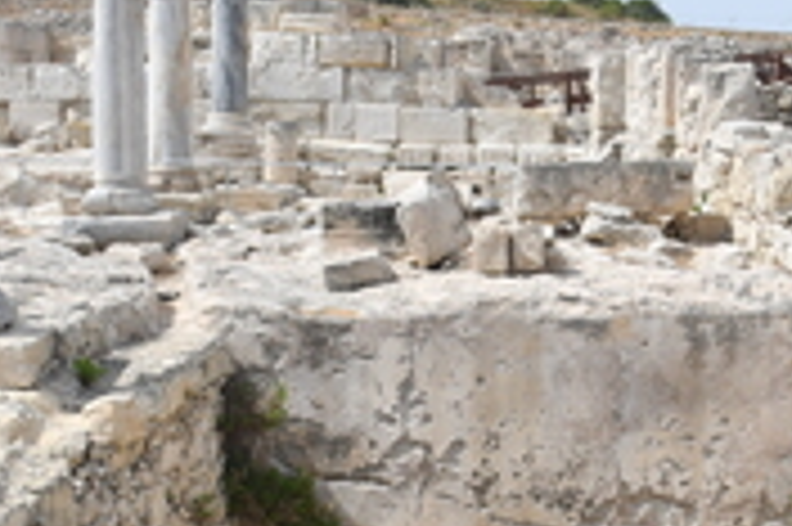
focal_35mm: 90
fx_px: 1978
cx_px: 441
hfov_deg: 22.6
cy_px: 519
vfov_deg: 14.9
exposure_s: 1/640
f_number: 8
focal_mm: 24
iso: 250
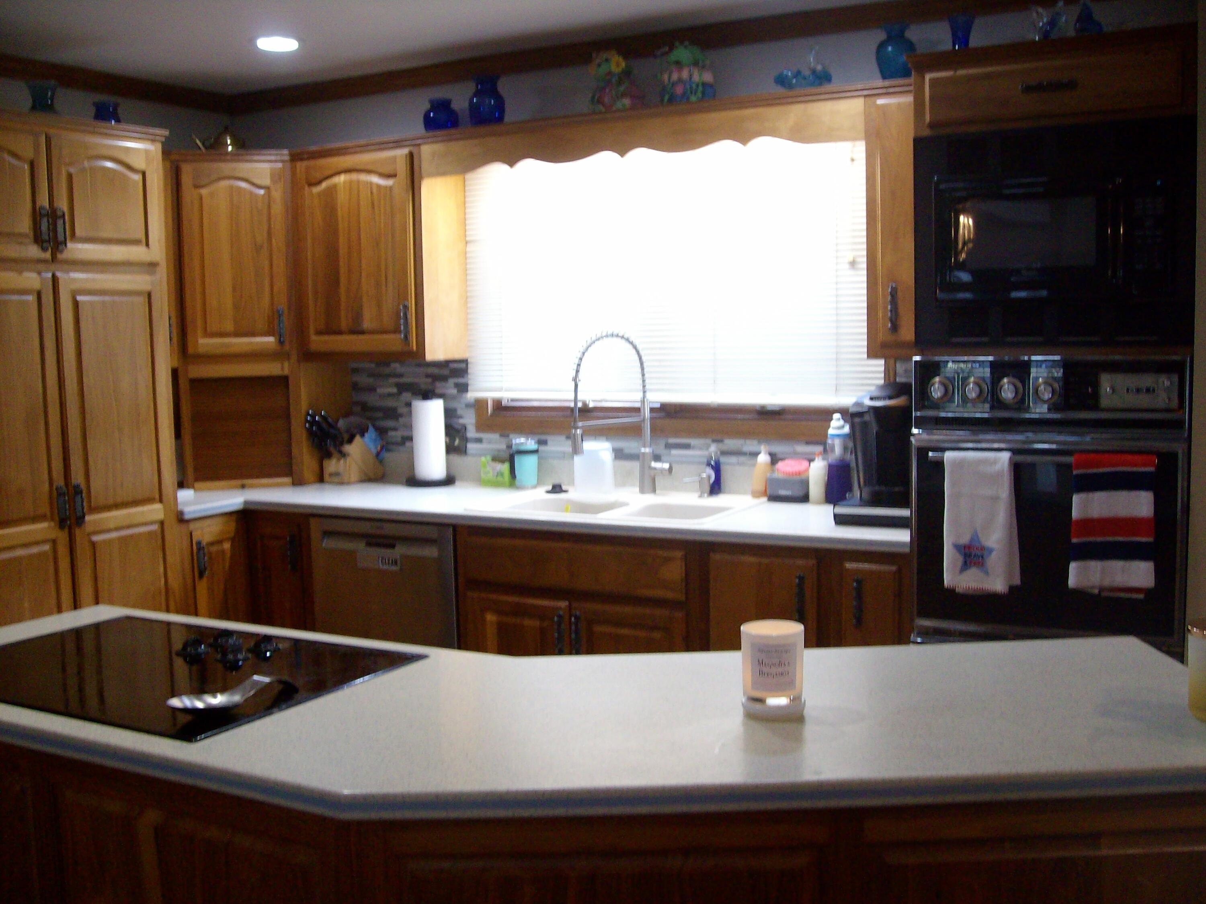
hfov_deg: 52.6
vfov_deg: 40.7
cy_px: 452
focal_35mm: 35
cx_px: 603
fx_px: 1219
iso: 200
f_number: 2.8
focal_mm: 5.8
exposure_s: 1/40
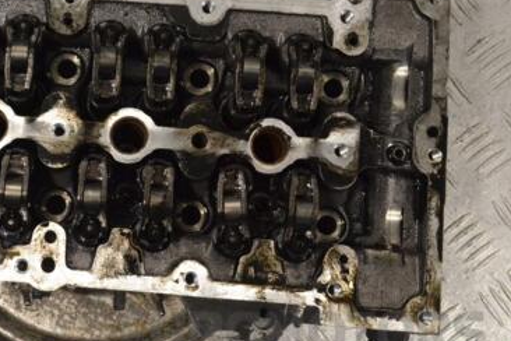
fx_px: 908
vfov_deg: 21.2
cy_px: 147
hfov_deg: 30.6
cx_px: 94
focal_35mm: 64
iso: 3200
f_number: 9
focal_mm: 26
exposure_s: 1/320
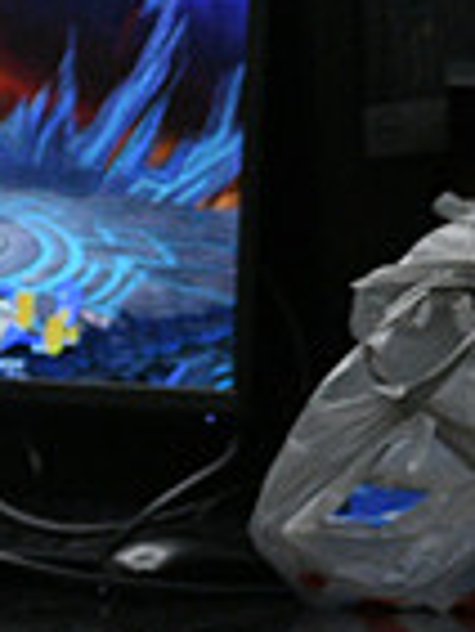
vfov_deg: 1.9
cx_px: -757
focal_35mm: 1029
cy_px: 271
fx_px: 18798
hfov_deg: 1.4
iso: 10000
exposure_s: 1/200
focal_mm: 260
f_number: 5.6
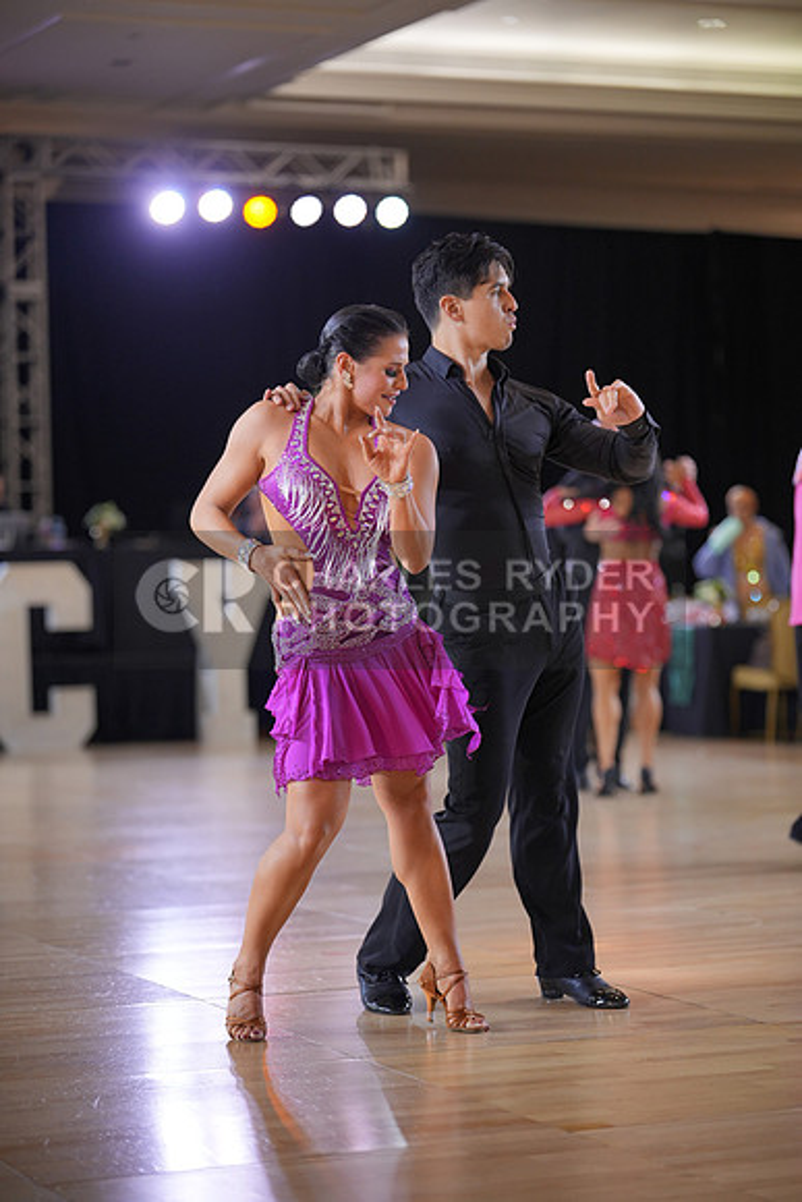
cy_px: 601
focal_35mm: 88
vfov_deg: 23.1
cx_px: 401
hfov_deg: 15.5
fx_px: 2939
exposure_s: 1/500
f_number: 2
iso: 800
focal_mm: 88
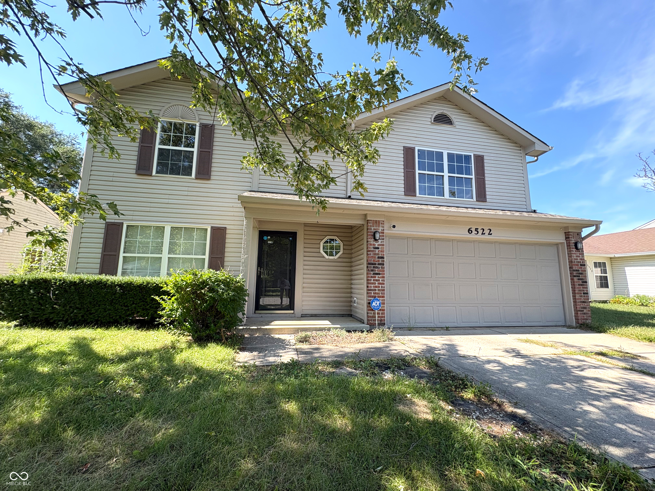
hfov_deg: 102.1
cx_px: 328
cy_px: 246
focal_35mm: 14
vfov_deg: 85.7
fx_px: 265
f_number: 2.2
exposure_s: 1/430
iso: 50
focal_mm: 2.22
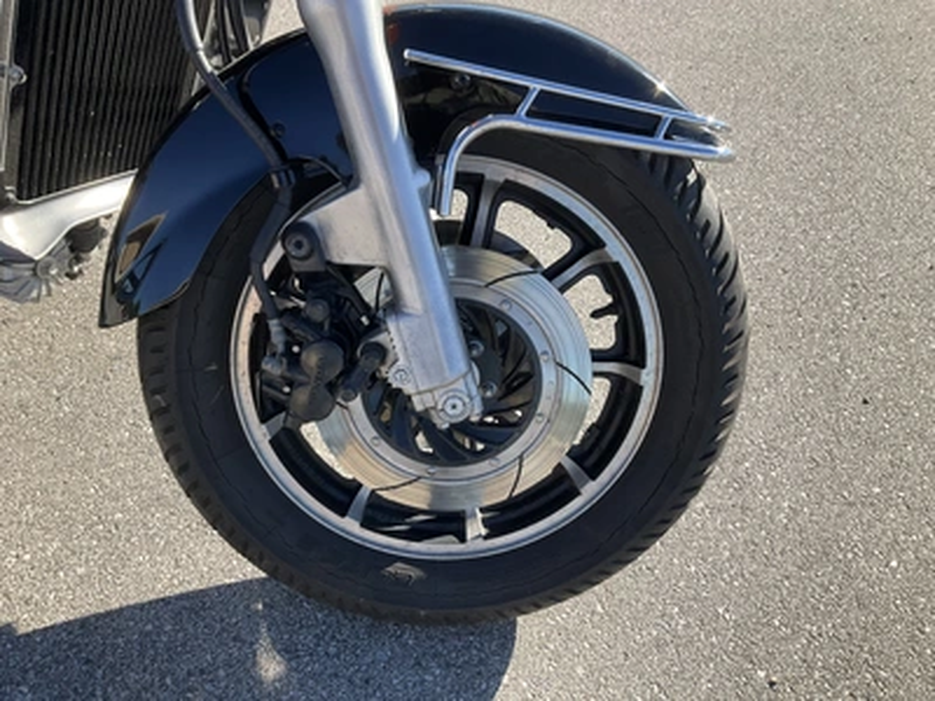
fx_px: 783
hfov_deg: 61.7
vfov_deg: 48.2
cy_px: 350
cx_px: 468
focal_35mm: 29
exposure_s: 1/586
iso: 25
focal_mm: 3
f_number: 1.8
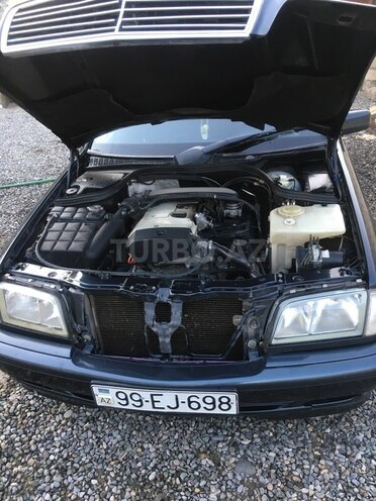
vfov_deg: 61.7
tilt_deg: -27.6
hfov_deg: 48.2
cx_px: 188
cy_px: 250
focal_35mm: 29
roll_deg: -0.8
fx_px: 420
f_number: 2.2
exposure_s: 1/33
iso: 32
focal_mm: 4.15
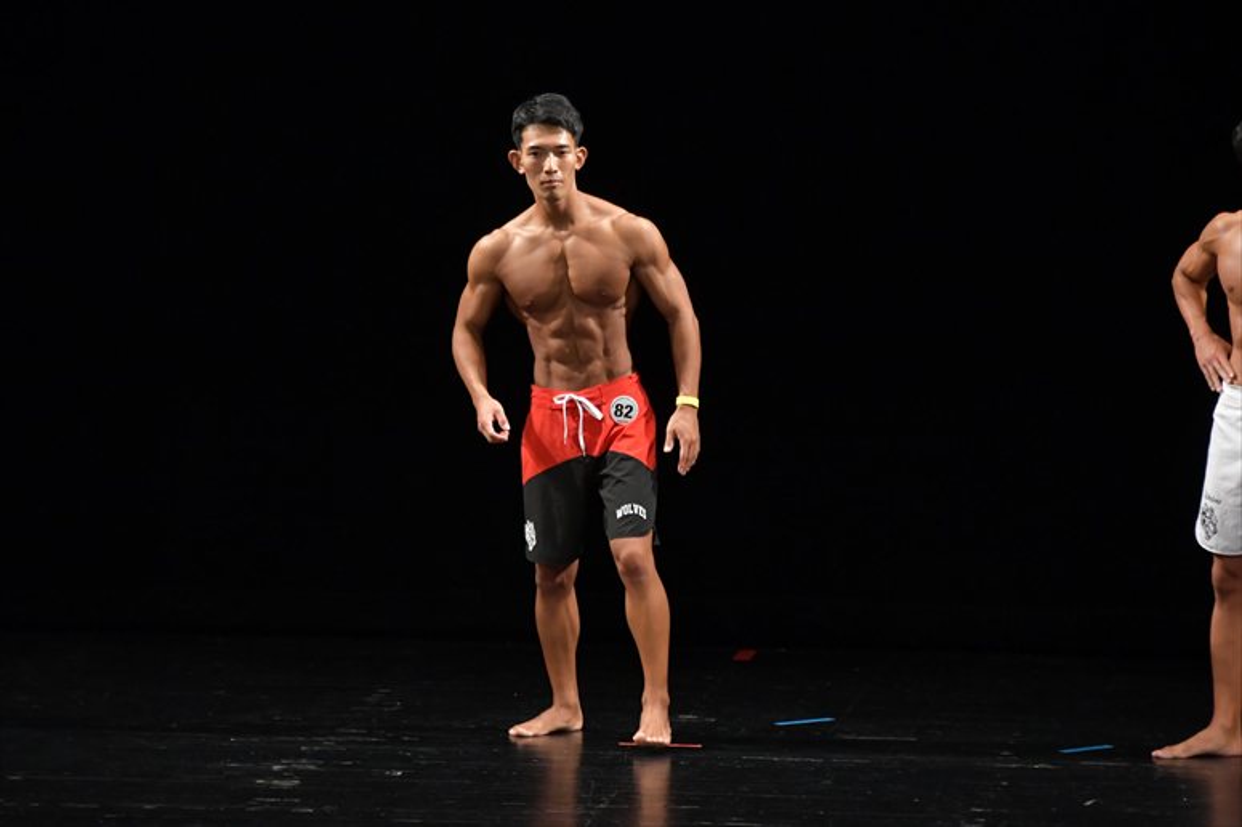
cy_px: 414
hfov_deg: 7.2
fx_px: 9828
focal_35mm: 285
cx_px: 621
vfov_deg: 4.8
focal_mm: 190
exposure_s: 1/400
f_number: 5.6
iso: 3200
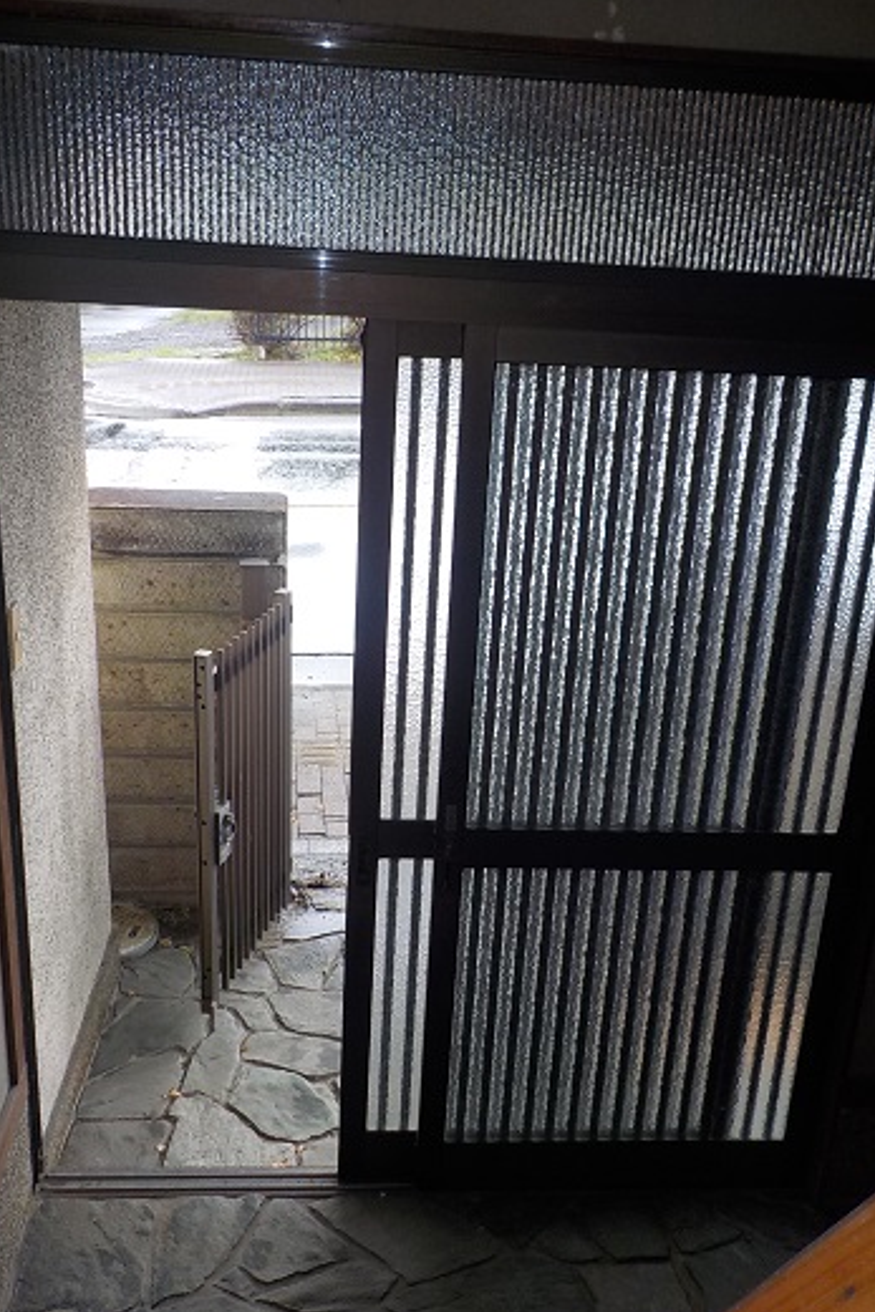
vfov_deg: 58.7
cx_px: 431
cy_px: 650
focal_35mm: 32
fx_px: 1166
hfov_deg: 41.1
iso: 125
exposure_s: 1/80
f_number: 3.3
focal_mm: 4.1
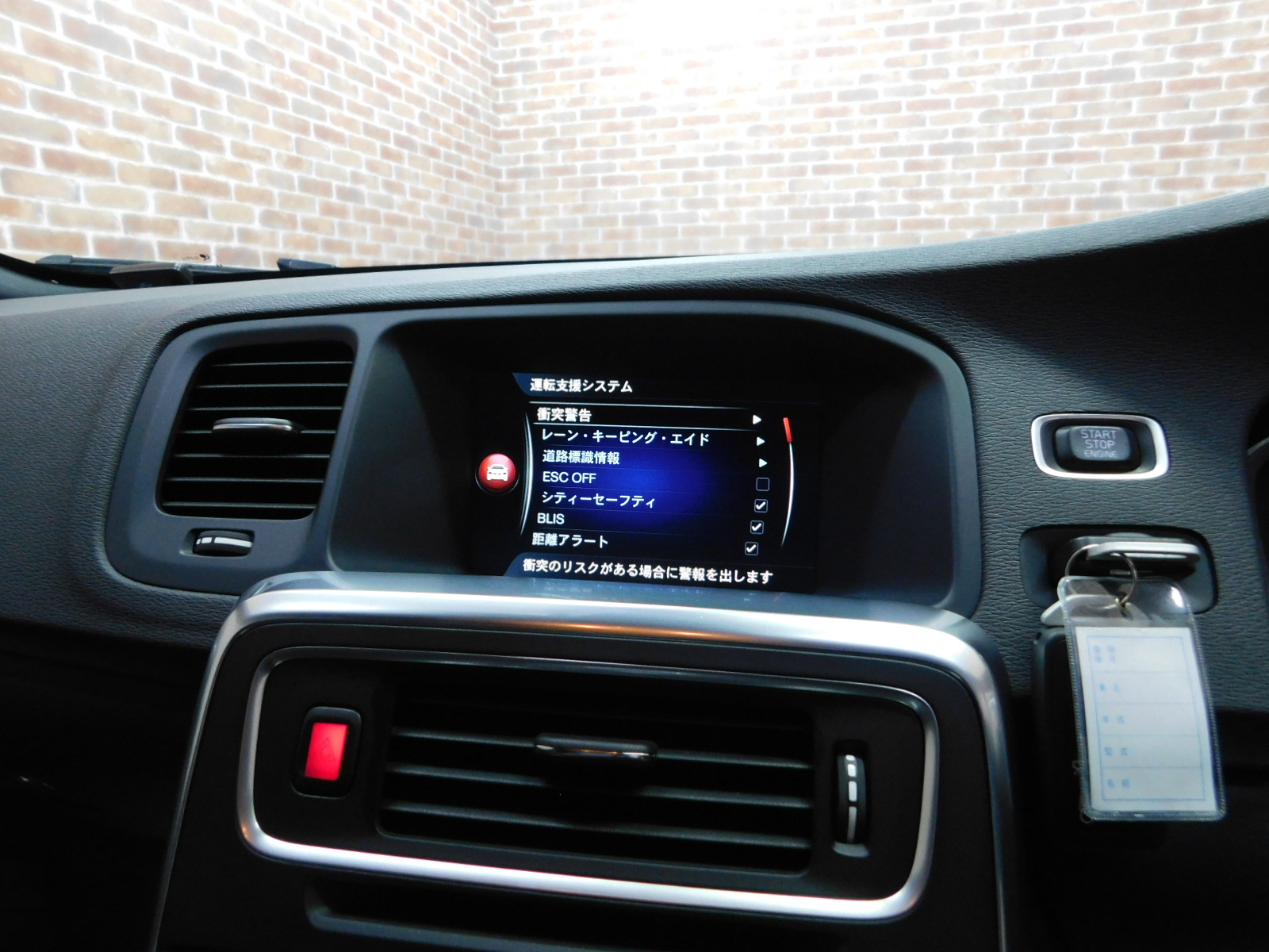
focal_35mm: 23
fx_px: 843
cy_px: 476
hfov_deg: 73.9
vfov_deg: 58.9
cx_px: 634
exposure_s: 1/30
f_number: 3
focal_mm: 4
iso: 400
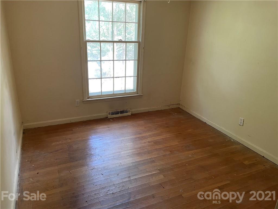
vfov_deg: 53.1
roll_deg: -2.5
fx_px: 209
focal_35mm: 26
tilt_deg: -18.7
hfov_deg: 67.3
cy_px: 104
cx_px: 139
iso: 250
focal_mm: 4.2
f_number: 1.6
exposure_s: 1/60
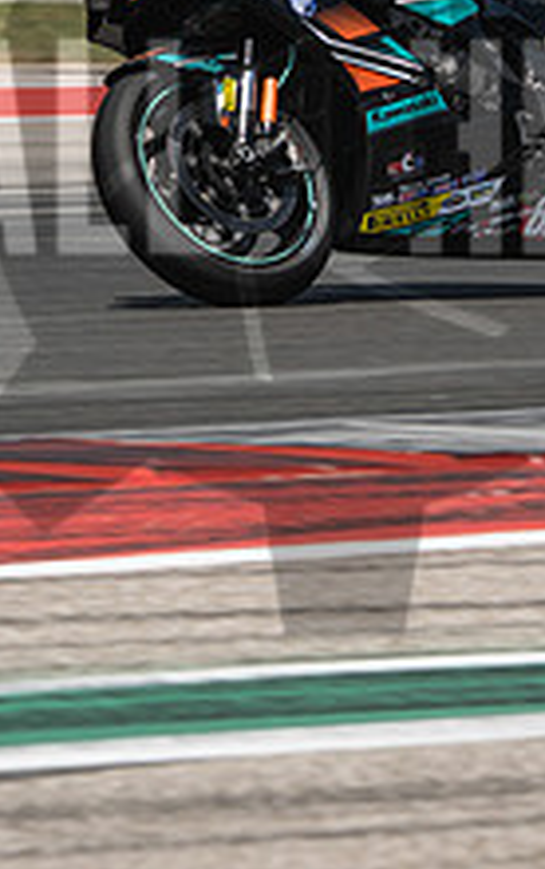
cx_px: 344
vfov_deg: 2.6
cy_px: 152
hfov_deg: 1.6
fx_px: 19081
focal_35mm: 805
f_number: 7.1
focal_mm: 200
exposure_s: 1/400
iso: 160
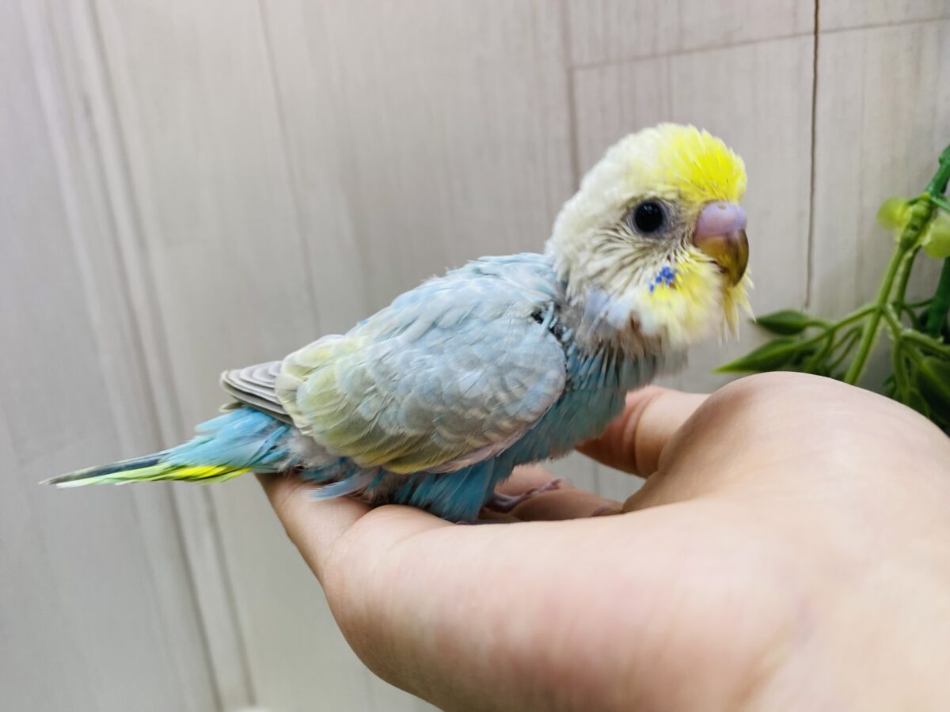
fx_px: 686
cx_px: 475
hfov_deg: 69.4
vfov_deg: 54.9
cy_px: 356
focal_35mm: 25
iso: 80
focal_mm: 4.25
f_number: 1.8
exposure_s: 1/100
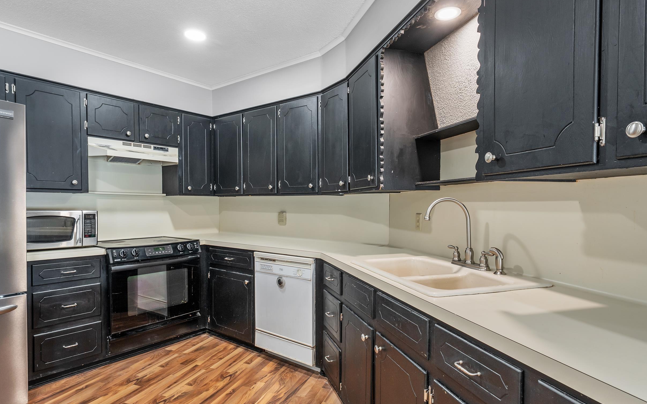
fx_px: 353
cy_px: 206
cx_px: 322
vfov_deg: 59.7
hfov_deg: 85.1
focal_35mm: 20
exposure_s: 1/8
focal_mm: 19
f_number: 8
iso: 800
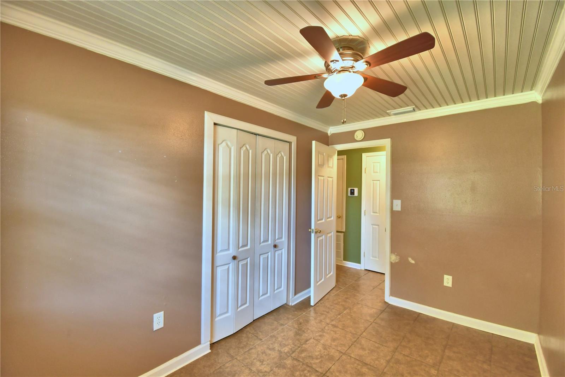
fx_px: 235
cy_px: 188
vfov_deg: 77.3
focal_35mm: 15
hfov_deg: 100.4
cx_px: 282
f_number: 4.5
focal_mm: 10
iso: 450
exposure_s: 1/30
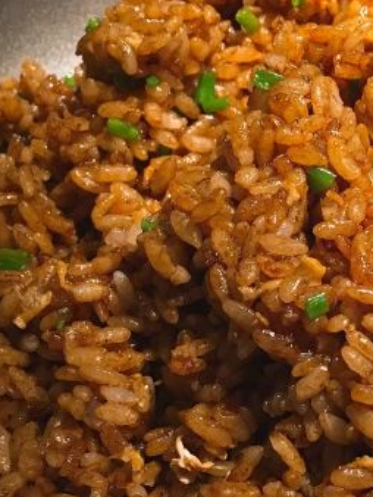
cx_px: 306
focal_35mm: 60
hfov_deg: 24.0
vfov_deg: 32.1
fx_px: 861
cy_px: 279
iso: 250
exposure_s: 1/33
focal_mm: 4.15
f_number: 2.2
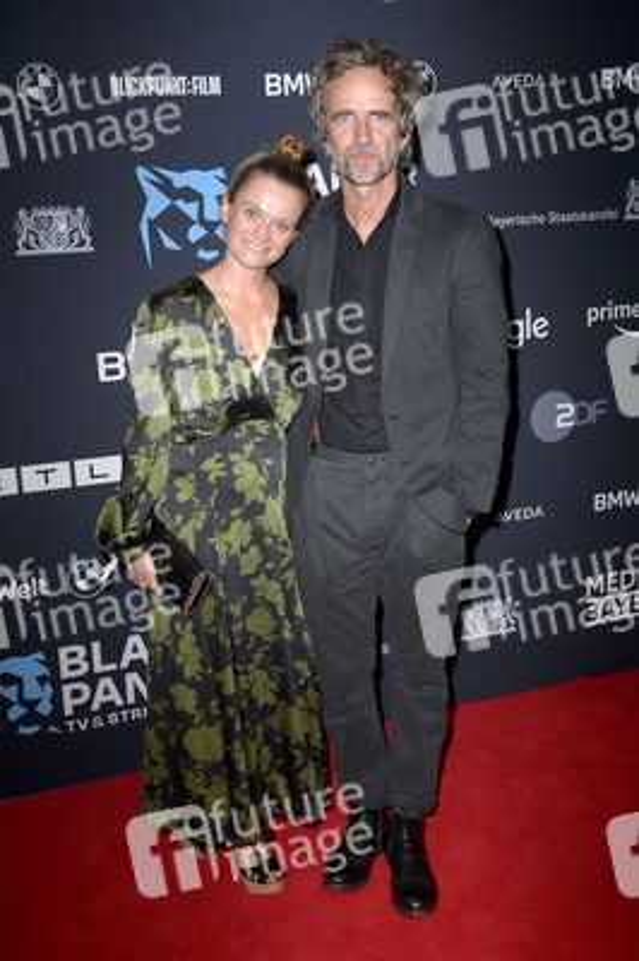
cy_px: 480
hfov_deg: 35.0
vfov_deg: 50.7
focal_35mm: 38
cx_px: 320
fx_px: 1013
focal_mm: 38
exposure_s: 1/250
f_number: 5.6
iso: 1000
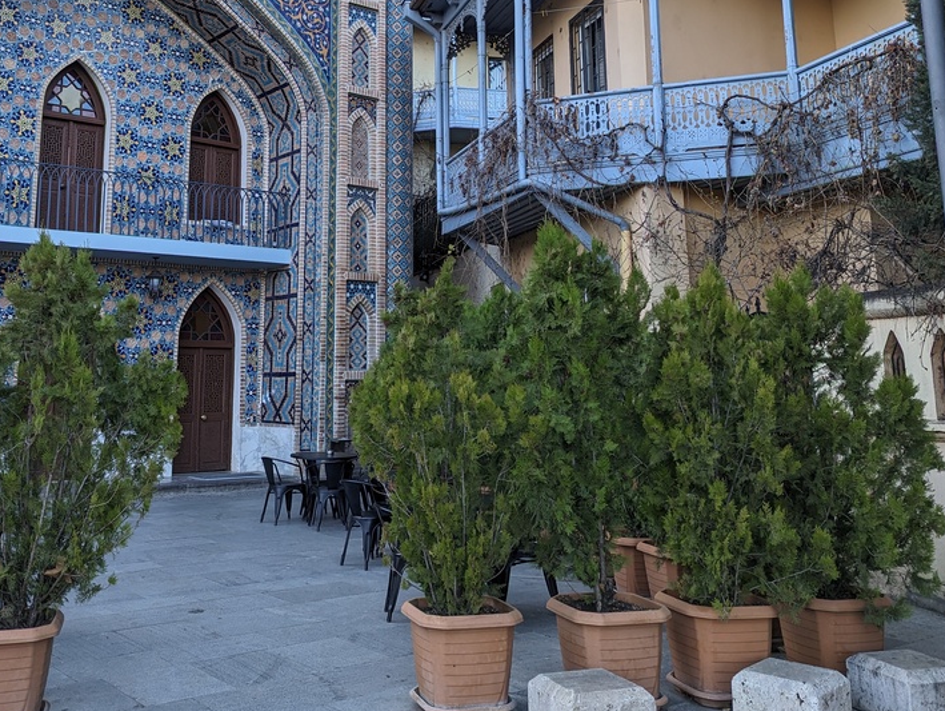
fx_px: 984
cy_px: 192
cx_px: 394
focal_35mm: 36
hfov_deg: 51.1
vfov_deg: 38.8
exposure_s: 1/388
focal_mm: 6.81
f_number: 1.85
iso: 47
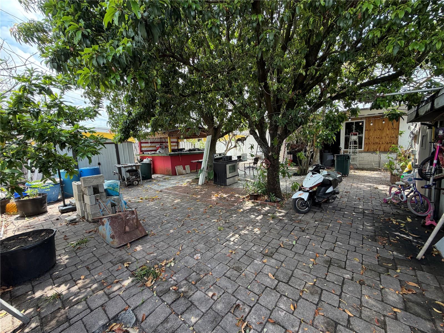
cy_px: 166
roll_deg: +2.6
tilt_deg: -7.2
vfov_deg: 85.7
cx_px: 222
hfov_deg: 102.1
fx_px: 180
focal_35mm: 14
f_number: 2.2
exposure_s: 1/148
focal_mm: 2.22
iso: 50
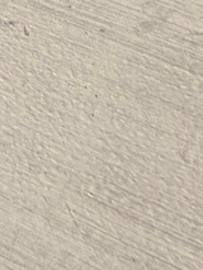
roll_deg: -0.6
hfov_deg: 12.1
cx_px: -264
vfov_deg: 10.0
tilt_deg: +7.2
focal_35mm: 101
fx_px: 789
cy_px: -639
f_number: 2.2
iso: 25
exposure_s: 1/770
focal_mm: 2.22
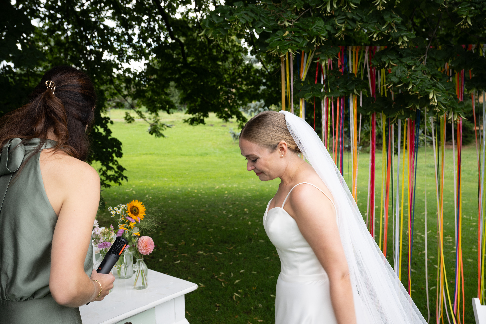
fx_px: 472
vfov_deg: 37.9
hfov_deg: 54.4
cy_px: 162
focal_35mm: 35
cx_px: 243
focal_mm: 35
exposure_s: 1/125
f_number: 6.3
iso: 160
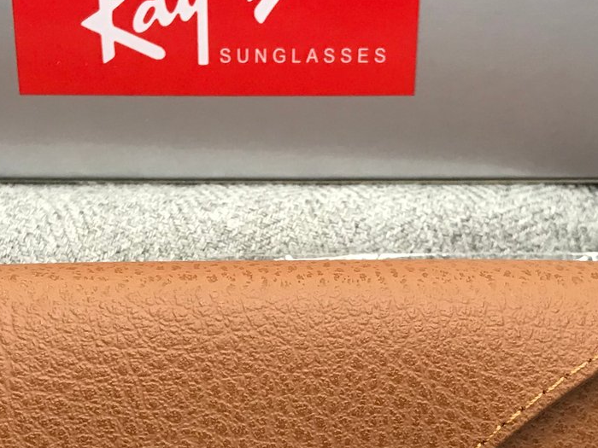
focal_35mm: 80
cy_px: 322
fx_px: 1382
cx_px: 286
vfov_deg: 18.3
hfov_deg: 24.4
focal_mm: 3.99
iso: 25
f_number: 1.8
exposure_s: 1/30
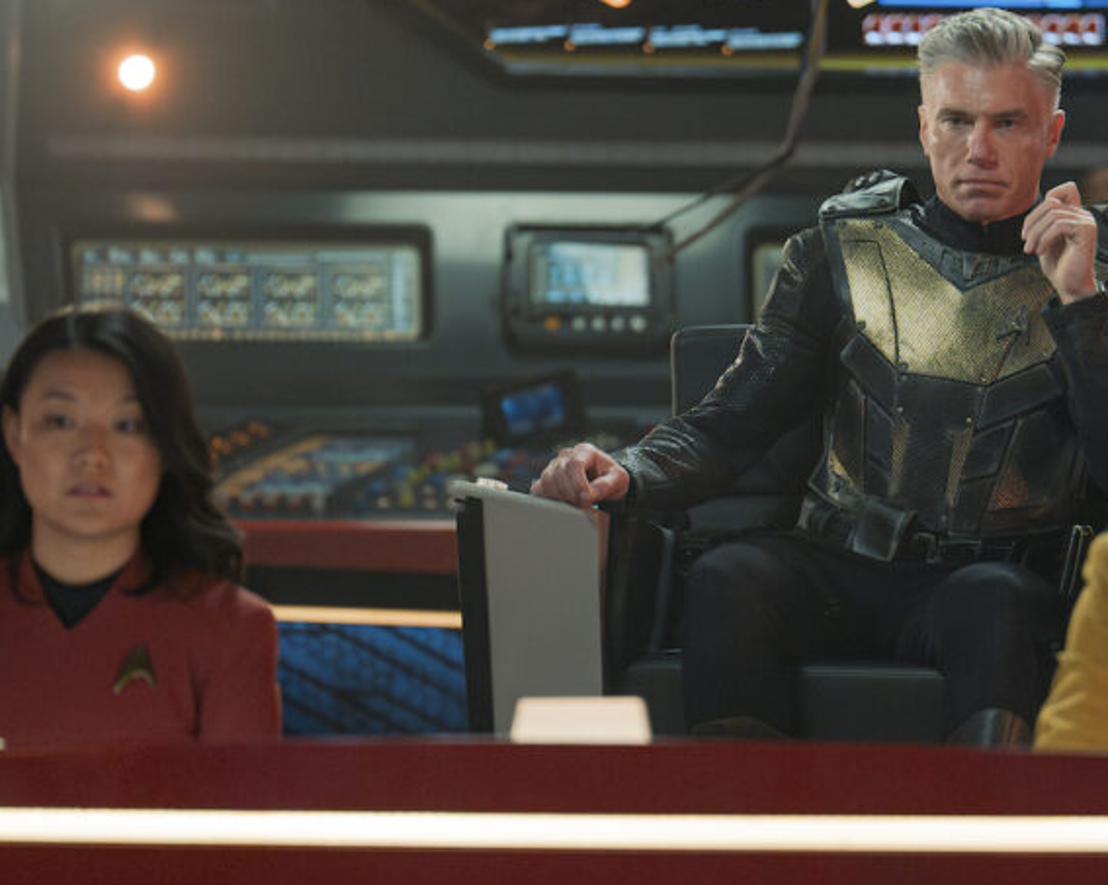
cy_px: 394
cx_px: 805
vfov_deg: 4.2
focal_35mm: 364
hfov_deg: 5.3
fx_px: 11930
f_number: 2.8
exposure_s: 1/250
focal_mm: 200
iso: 4000
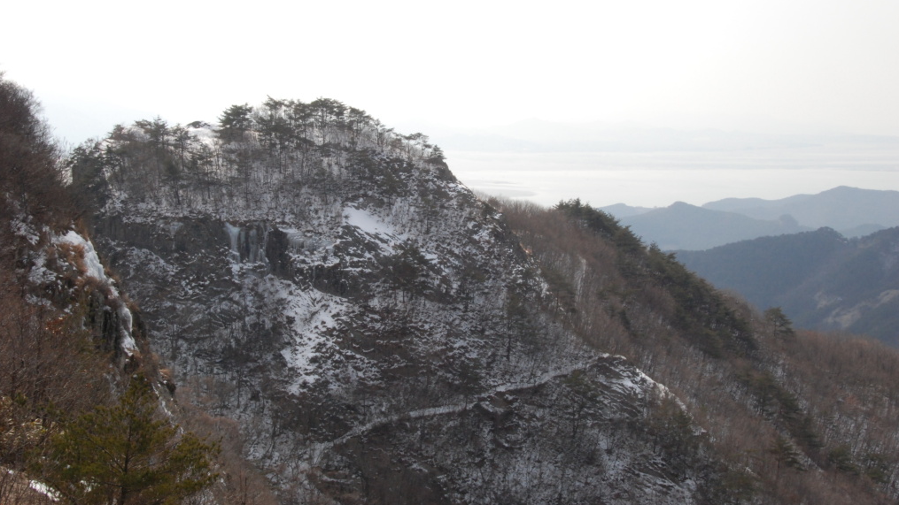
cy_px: 226
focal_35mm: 56
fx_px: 1324
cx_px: 453
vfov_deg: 21.6
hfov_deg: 37.5
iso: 800
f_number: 25
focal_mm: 35
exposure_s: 1/200
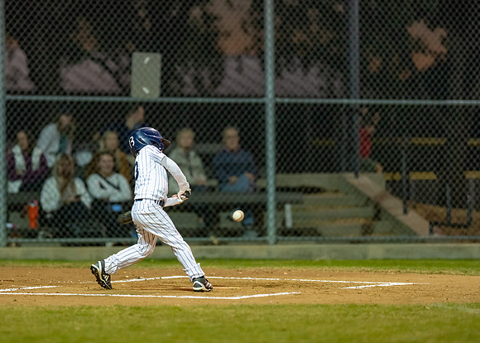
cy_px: 133
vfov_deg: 6.7
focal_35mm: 215
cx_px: 159
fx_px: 2931
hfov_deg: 9.4
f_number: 1.8
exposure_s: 1/1000
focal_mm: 135
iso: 2500
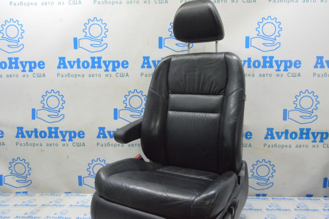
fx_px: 247
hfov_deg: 67.4
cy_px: 110
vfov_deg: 47.9
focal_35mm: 27
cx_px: 164
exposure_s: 1/15
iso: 6400
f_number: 20
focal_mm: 18
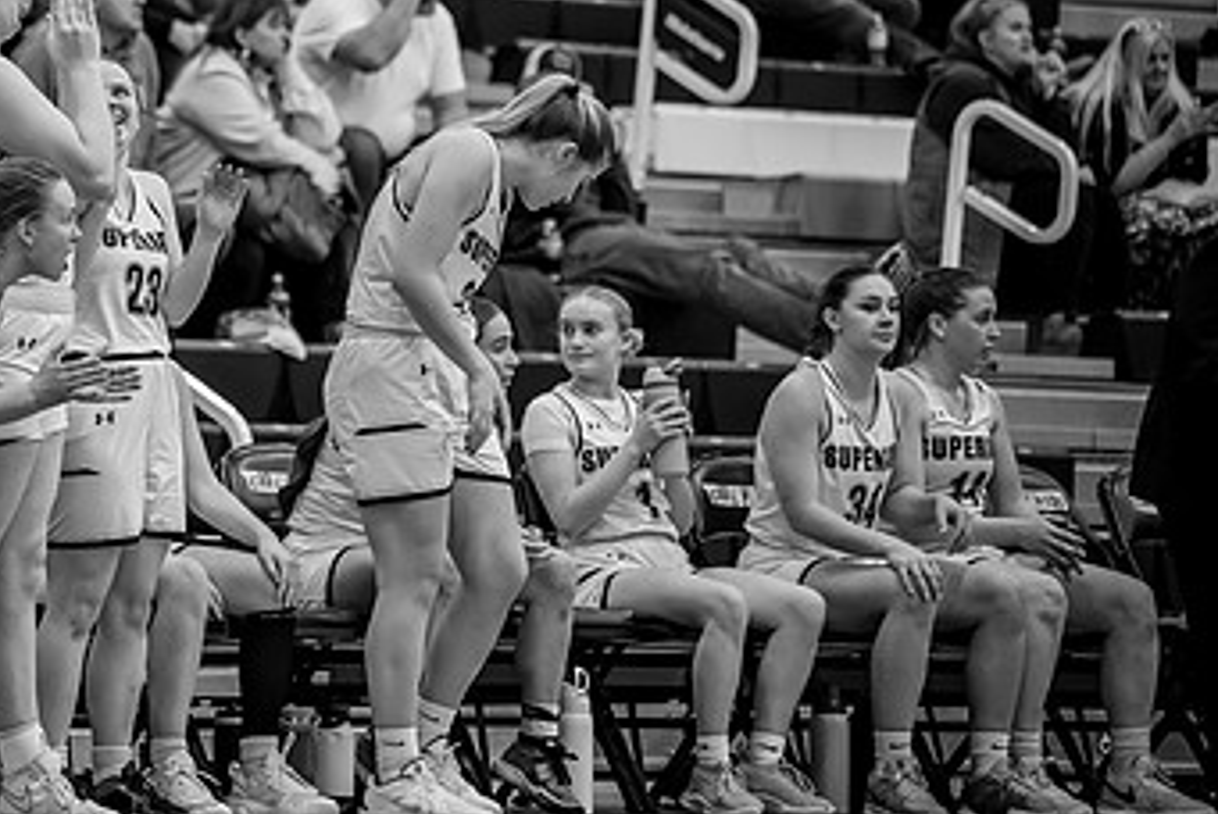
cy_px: 305
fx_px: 8635
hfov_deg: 8.1
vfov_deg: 5.4
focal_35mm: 255
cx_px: 214
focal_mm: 150
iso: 1600
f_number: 2.8
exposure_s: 1/640
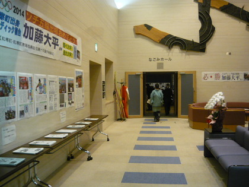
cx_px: 124
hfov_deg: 55.4
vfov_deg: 42.9
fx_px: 237
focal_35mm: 33
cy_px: 94
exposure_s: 1/30
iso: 320
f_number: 2.8
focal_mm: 5.5
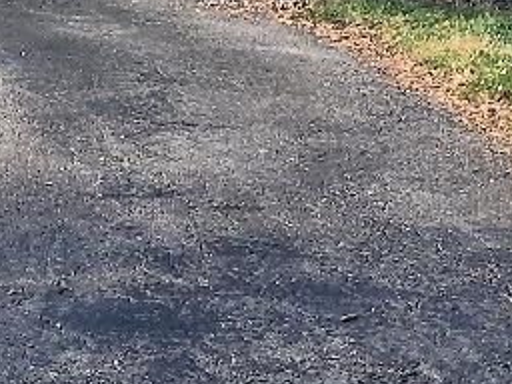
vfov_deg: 8.6
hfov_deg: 12.1
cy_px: -398
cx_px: 340
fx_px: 2411
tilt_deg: +7.1
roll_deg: +0.4
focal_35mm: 163
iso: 25
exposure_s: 1/381
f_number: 2.2
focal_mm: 4.15
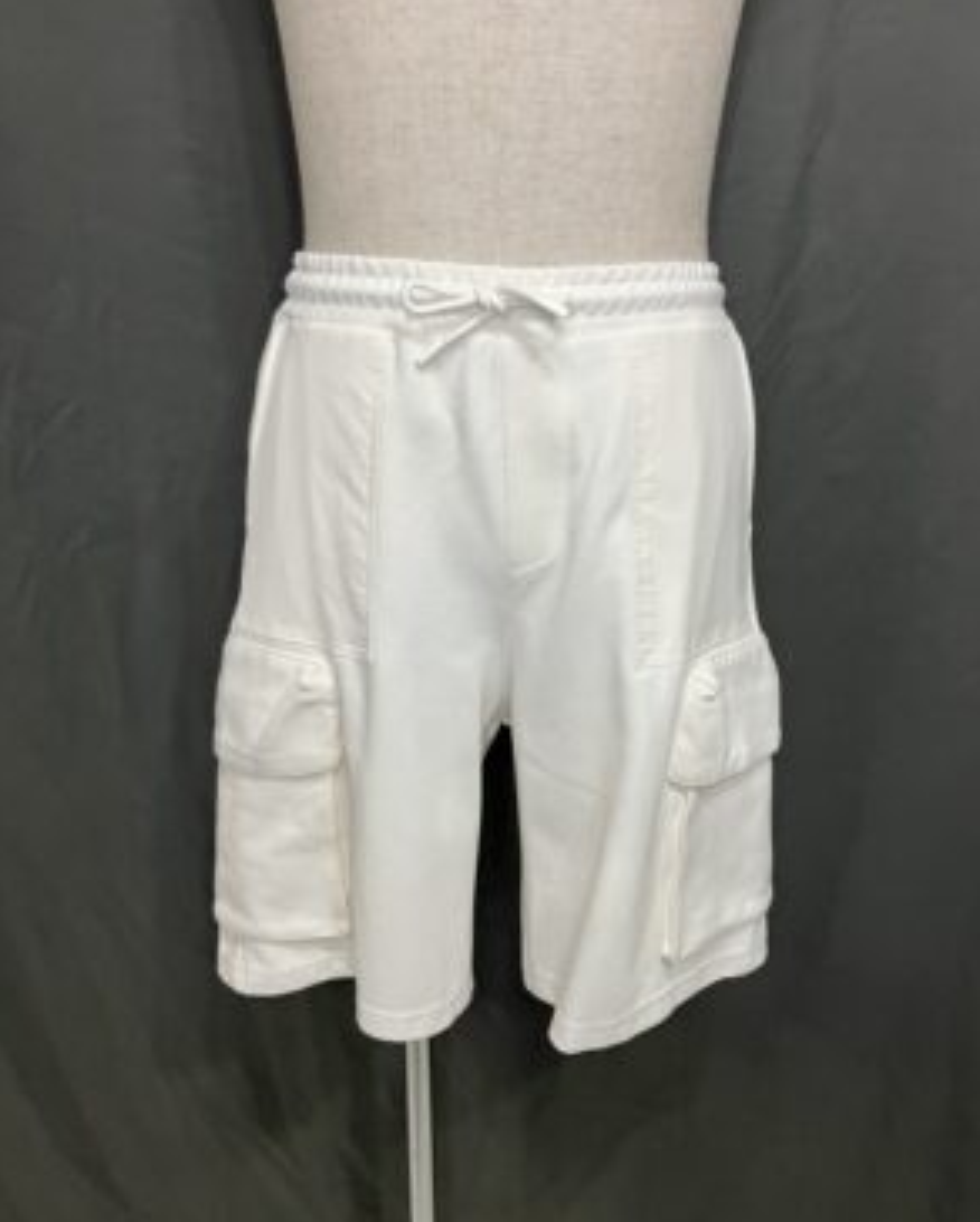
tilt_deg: -18.6
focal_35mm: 30
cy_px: 584
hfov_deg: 48.6
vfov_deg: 58.7
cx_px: 493
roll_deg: -0.9
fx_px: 1086
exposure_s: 1/50
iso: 80
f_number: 1.8
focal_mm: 3.99
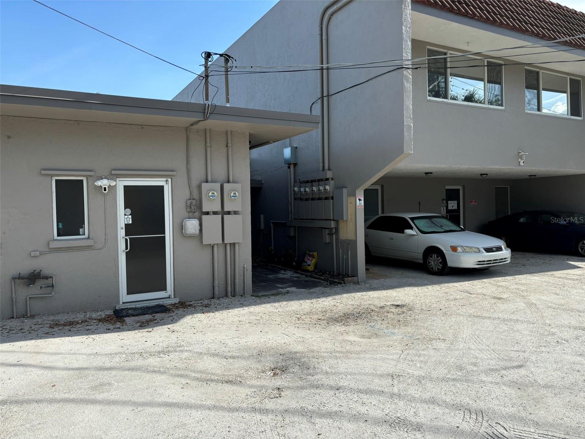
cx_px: 292
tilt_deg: -0.6
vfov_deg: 53.1
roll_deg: +1.1
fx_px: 439
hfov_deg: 67.3
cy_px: 220
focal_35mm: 26
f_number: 1.6
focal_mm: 5.96
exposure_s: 1/2710
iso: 50
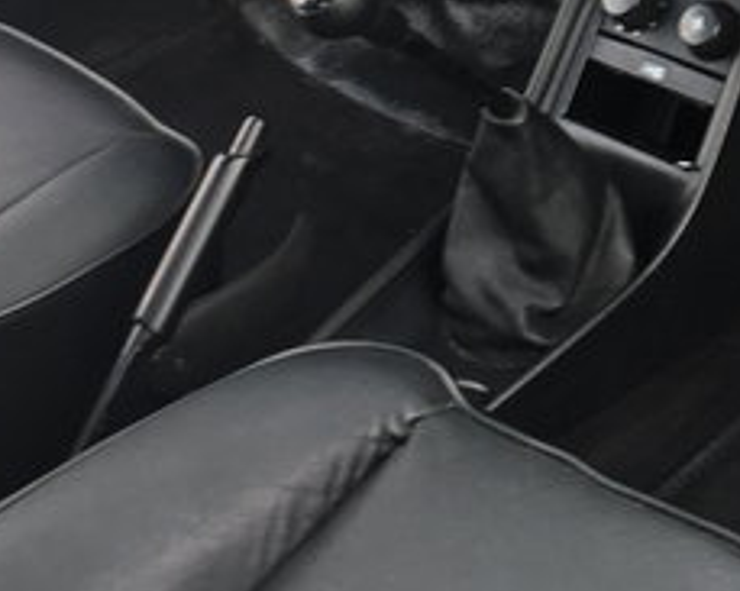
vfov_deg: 15.4
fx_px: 2080
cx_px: 679
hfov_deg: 19.8
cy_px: -184
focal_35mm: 95
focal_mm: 4.15
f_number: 2.2
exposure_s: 1/40
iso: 32
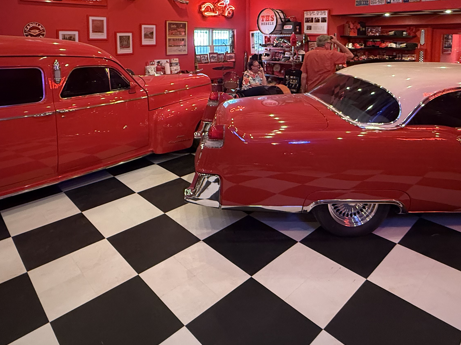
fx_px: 333
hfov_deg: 69.4
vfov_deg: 51.1
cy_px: 64
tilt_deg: -3.8
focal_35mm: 25
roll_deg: -0.6
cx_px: 232
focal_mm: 2.22
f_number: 2.2
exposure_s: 1/60
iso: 640
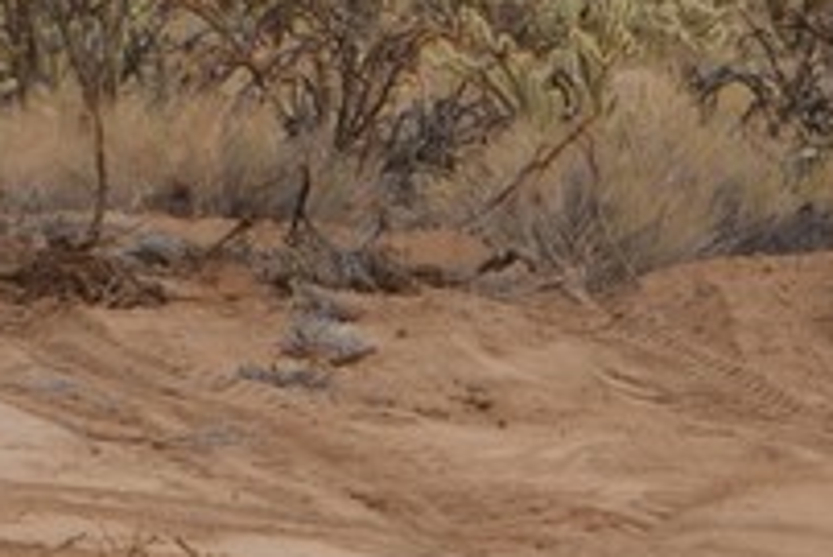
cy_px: -239
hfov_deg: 4.7
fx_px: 10227
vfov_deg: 3.1
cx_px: 969
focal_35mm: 442
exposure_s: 1/200
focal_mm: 55
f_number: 10
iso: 100
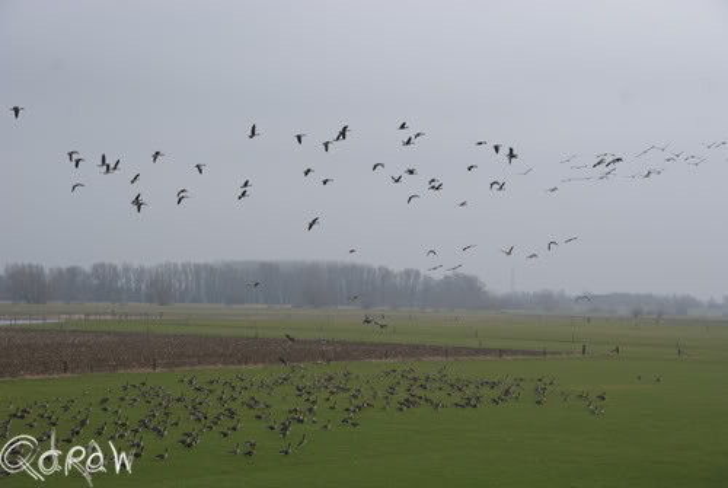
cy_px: 244
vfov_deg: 15.2
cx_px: 364
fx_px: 1823
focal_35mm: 90
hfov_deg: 22.6
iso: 100
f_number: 8
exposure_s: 1/320
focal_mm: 60
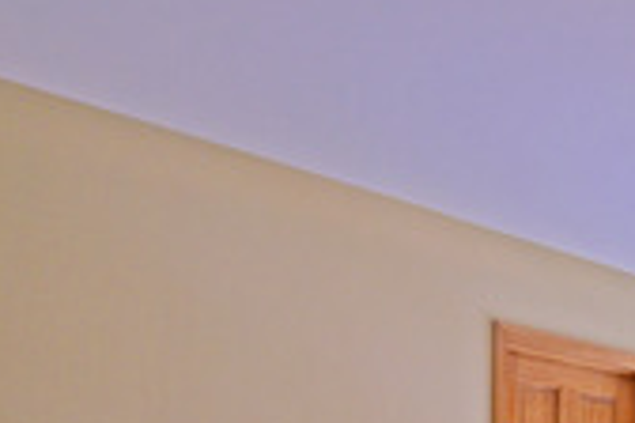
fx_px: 1005
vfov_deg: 20.7
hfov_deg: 30.3
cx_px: 745
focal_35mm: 57
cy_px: 612
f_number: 5
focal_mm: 10
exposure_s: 1/100
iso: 400
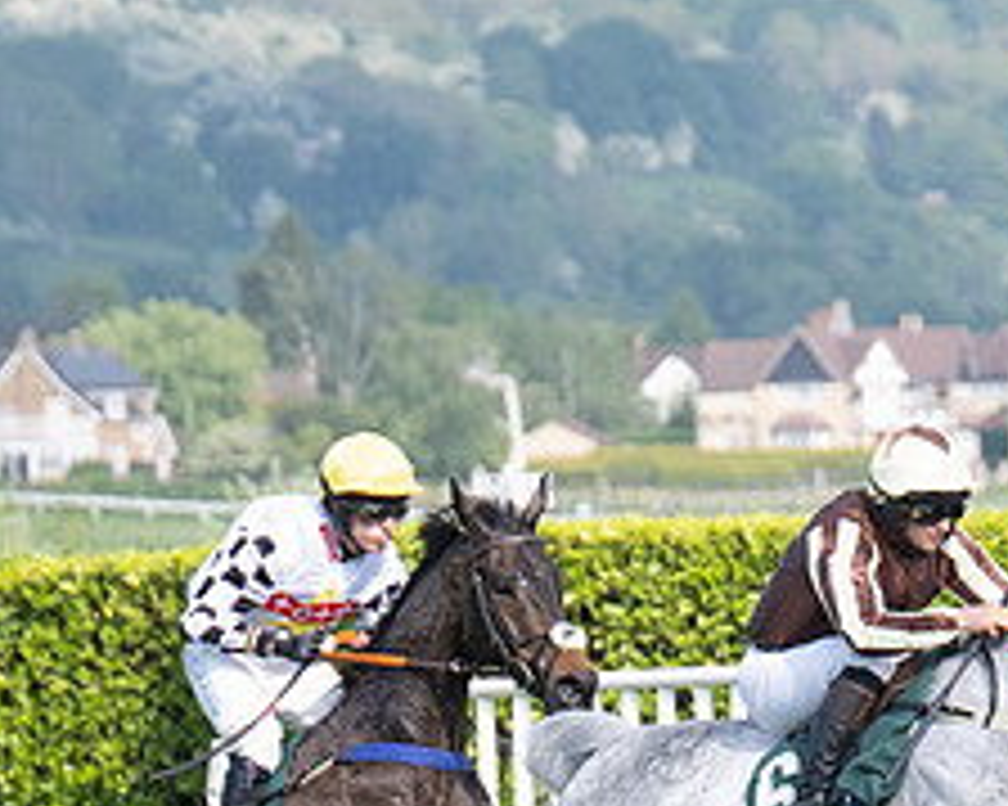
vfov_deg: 2.8
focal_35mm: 548
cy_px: 862
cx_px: 1092
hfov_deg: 3.5
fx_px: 16341
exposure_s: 1/2000
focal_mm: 125
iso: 400
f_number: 4
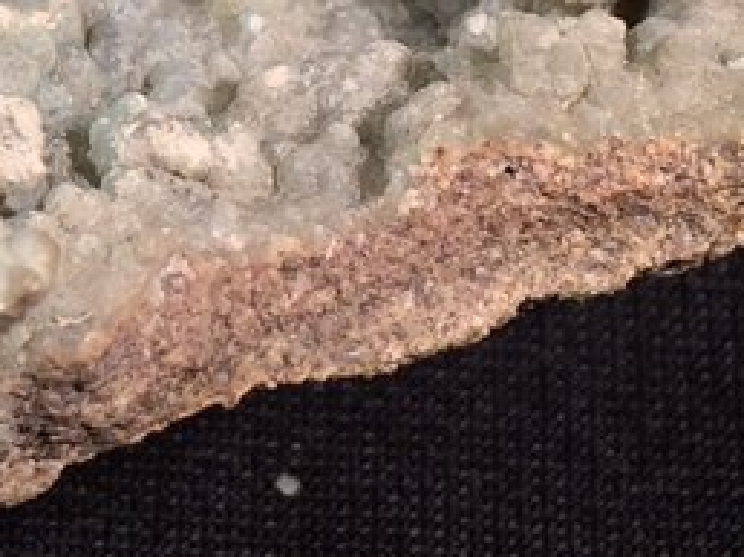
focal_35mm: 180
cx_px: -346
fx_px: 3865
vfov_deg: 8.1
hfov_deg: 10.6
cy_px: -306
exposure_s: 1/206
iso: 32
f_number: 2.2
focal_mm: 4.15
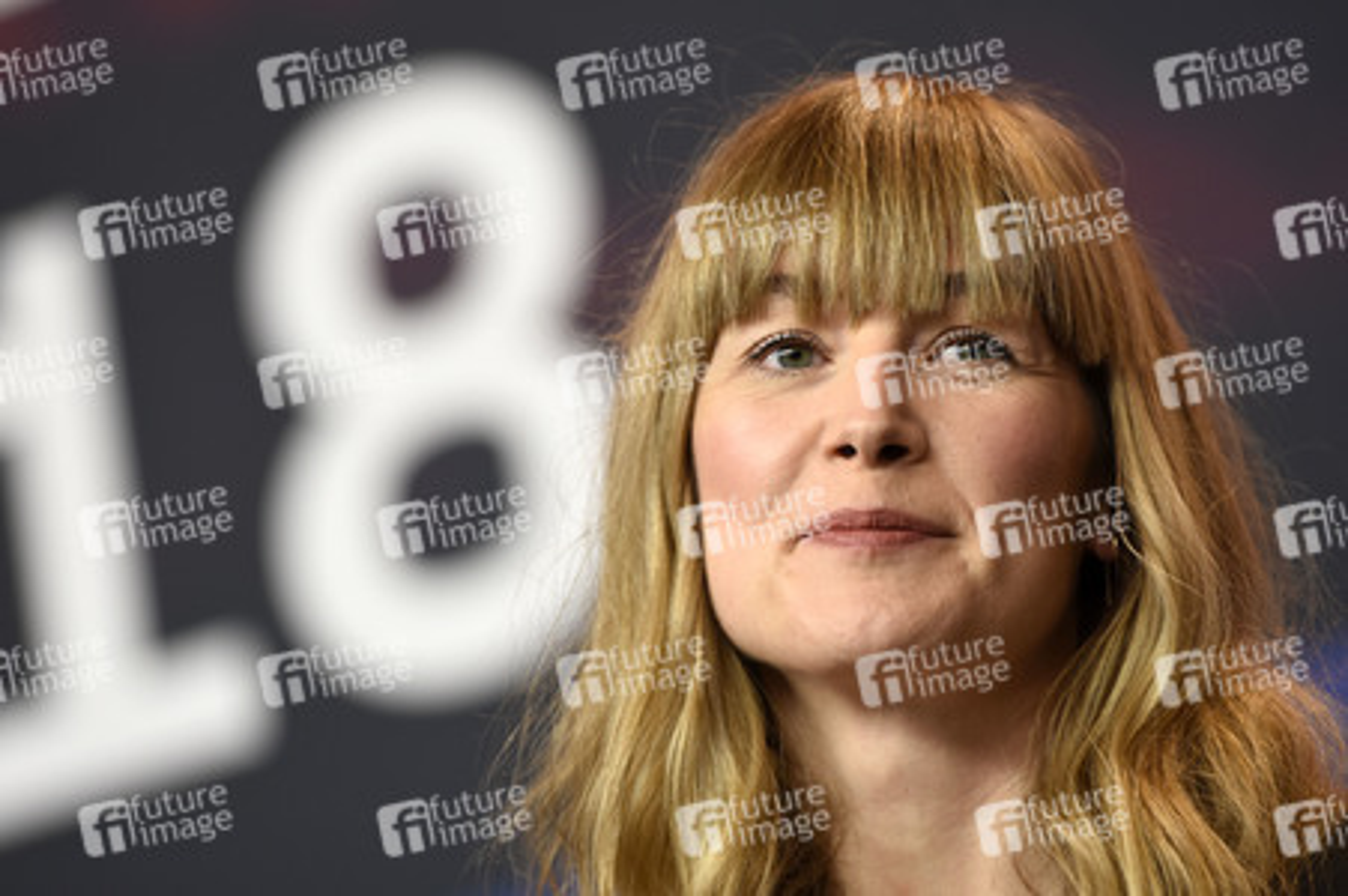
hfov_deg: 6.9
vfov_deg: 4.6
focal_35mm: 300
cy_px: 448
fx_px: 11225
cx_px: 674
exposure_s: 1/320
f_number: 2.8
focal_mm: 200
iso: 640
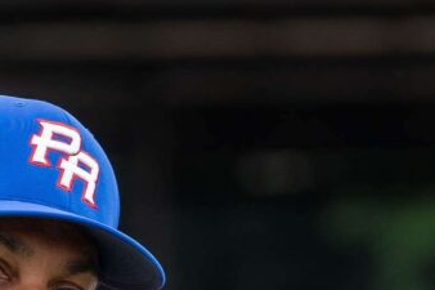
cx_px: 18
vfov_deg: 1.1
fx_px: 14541
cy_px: 735
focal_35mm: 1204
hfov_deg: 1.7
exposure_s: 1/250
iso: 100
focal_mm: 159
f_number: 2.8
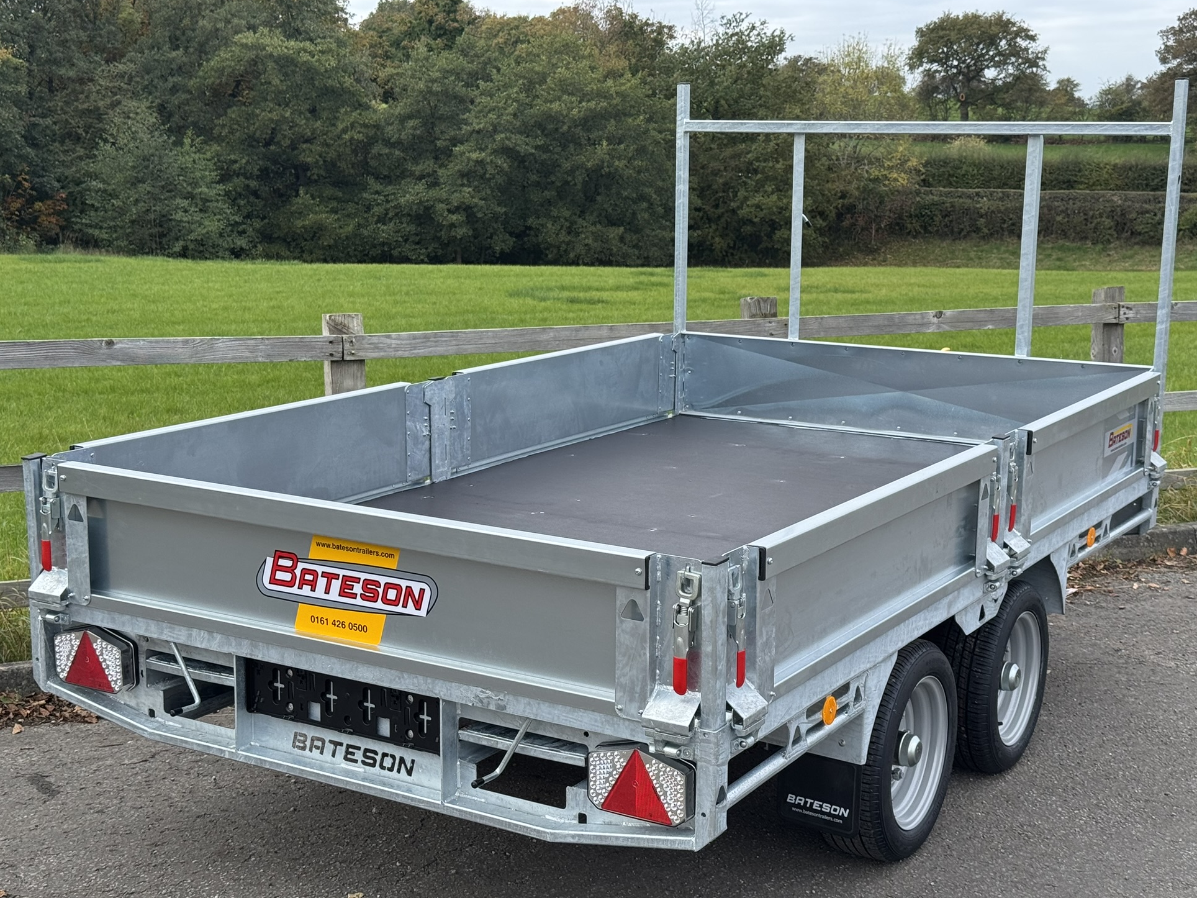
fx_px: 1764
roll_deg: +0.1
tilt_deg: -11.2
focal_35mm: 51
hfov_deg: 37.5
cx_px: 610
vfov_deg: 28.6
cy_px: 468
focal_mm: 6.76
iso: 64
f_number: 1.78
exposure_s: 1/1172
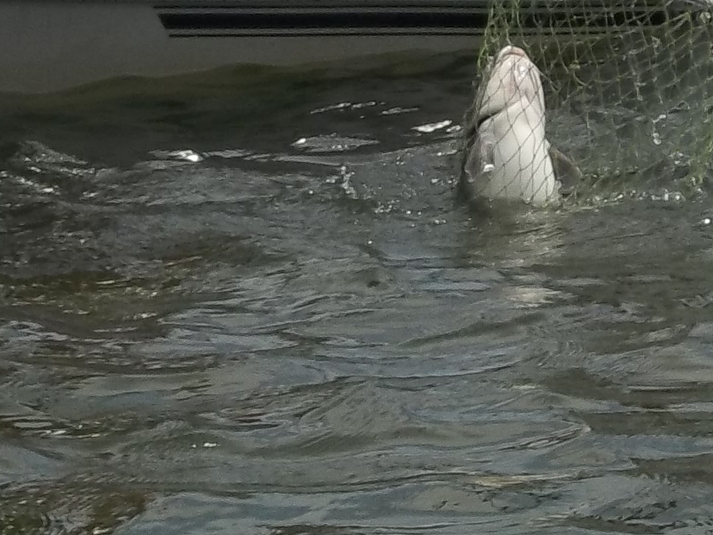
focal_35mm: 224
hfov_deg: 8.8
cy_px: -364
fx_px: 4615
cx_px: 377
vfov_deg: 6.5
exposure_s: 1/640
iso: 80
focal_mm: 11.2
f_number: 5.6
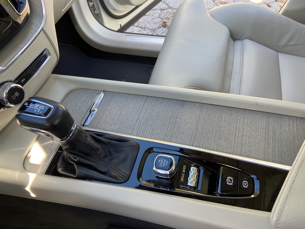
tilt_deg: -55.5
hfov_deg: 67.3
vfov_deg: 53.1
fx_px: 229
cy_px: 114
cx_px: 152
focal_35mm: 26
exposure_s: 1/122
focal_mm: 4.25
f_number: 1.8
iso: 50
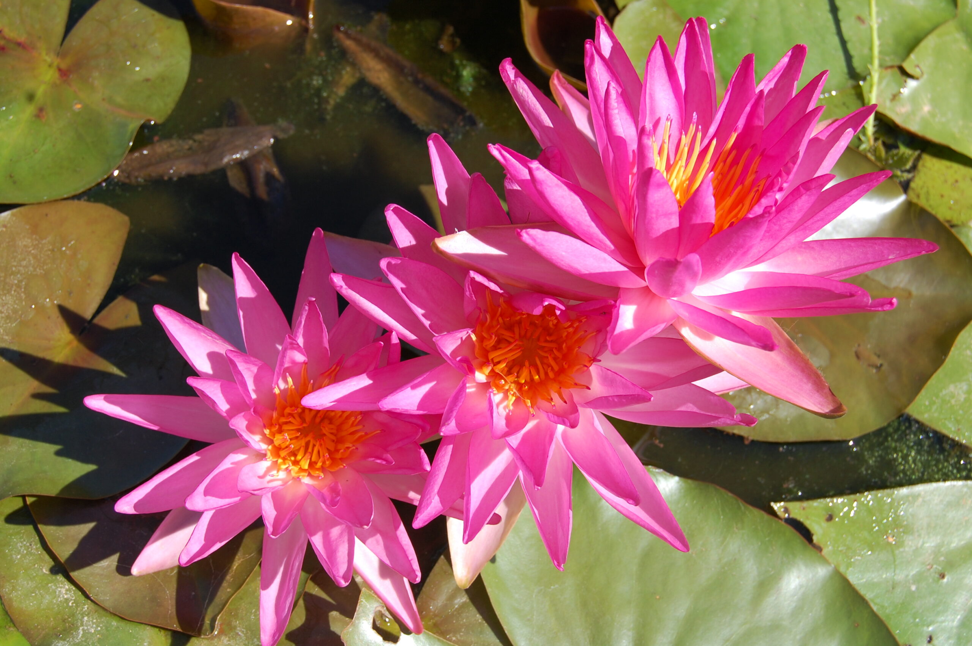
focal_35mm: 60
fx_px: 1619
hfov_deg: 33.4
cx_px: 486
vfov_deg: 22.6
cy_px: 323
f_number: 9
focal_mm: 40
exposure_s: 1/250
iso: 200
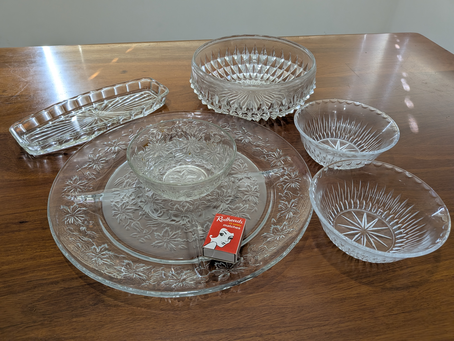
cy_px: 170
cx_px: 227
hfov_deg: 71.6
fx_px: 315
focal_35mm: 24
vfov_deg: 56.8
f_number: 1.7
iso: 46
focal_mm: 4.53
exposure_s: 1/50
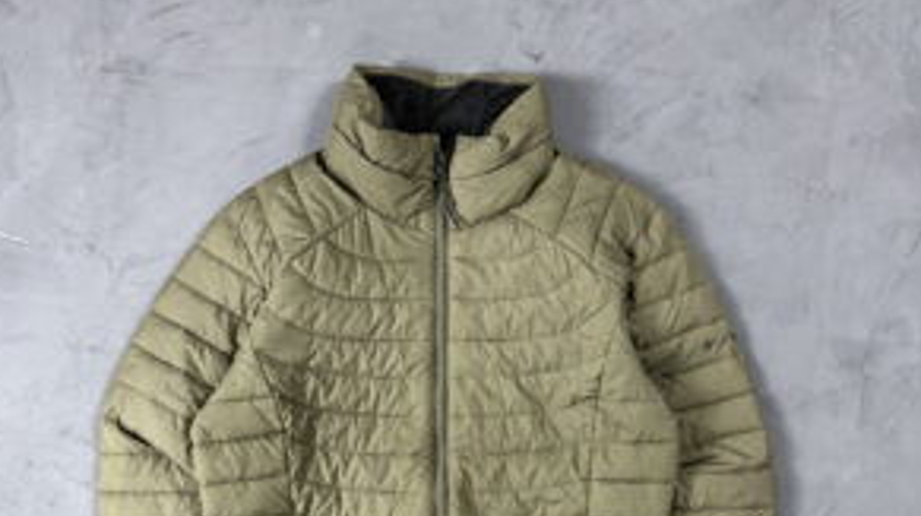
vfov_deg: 31.3
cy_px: 456
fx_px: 878
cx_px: 453
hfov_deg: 55.3
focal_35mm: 36
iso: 125
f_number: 1.78
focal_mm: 6.76
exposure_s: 1/60
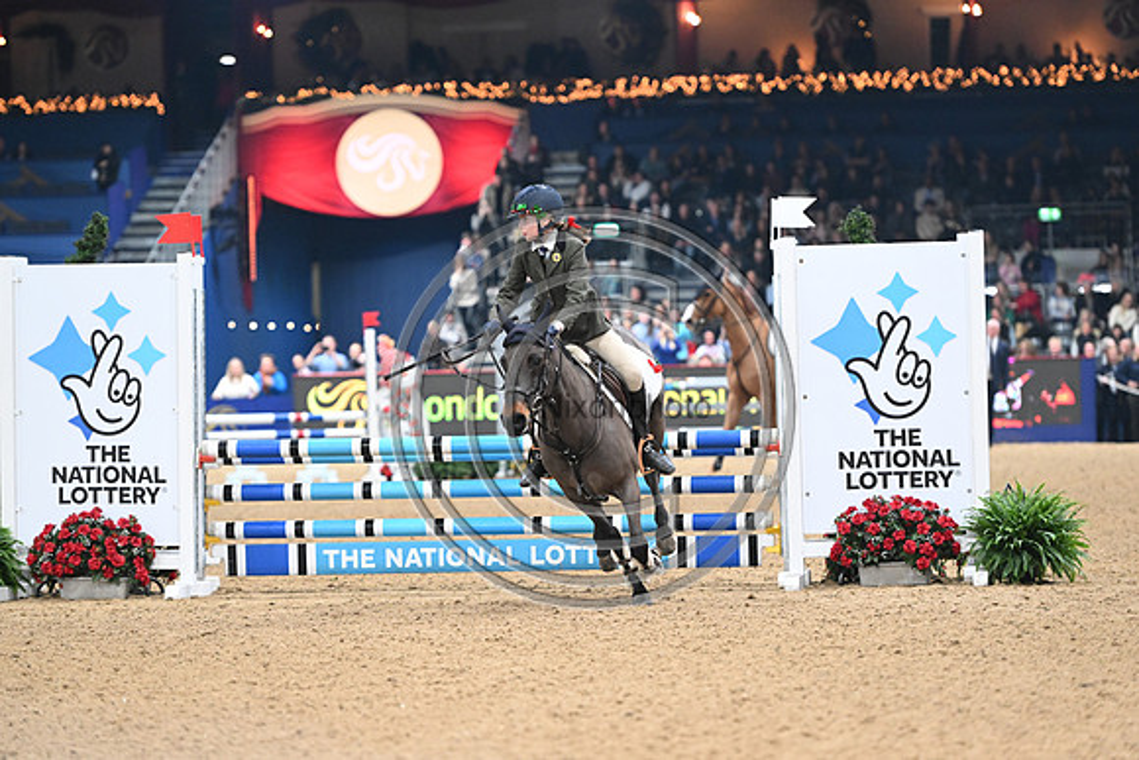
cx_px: 570
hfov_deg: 12.4
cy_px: 380
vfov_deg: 8.3
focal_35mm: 165
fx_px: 5221
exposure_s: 1/800
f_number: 3.5
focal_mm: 165
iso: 6400
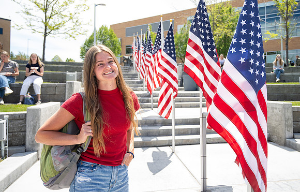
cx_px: 169
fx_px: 240
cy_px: 74
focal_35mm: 29
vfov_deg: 43.3
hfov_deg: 63.8
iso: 125
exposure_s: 1/400
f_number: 4
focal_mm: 24
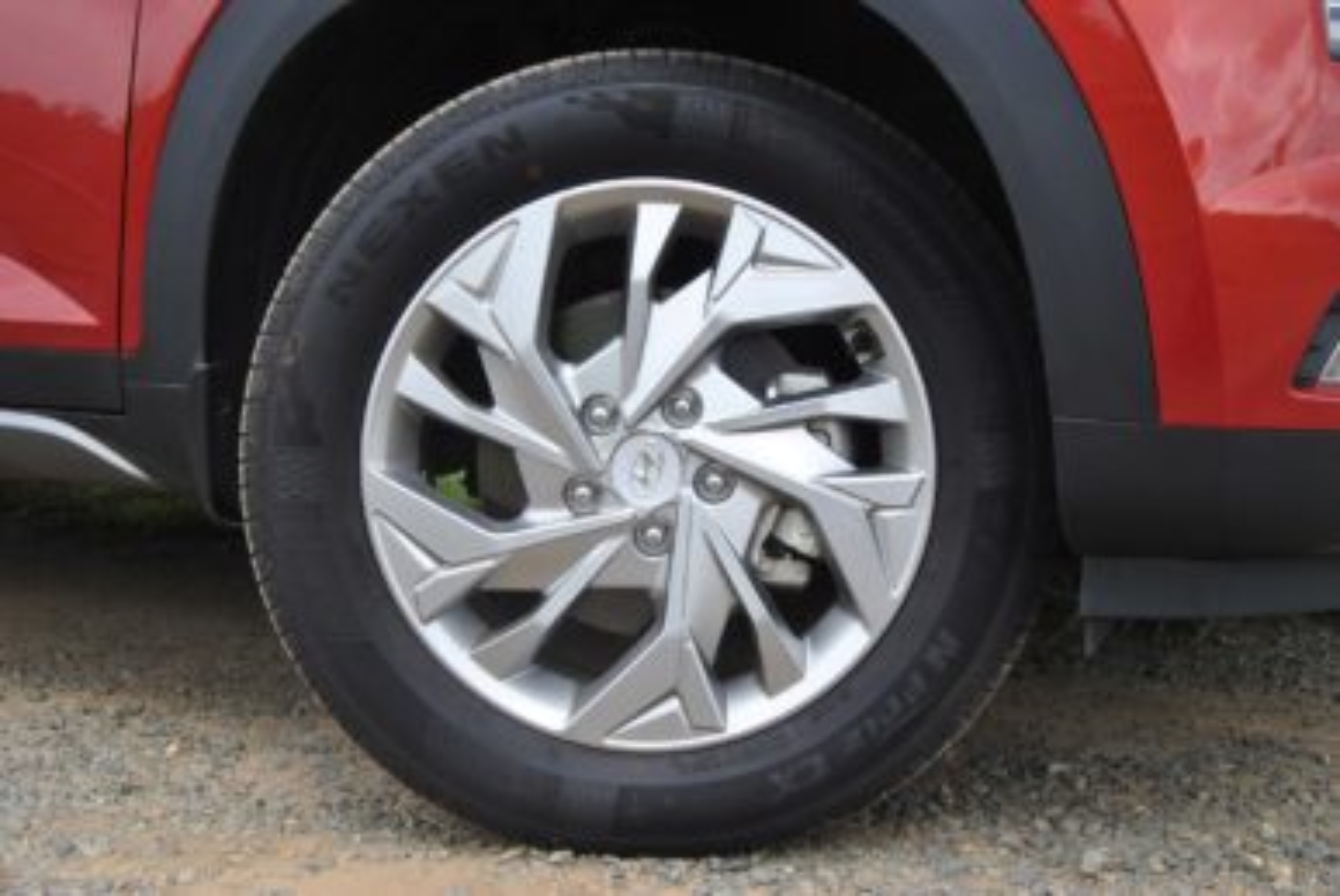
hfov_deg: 43.6
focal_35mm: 45
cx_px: 670
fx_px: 1677
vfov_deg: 29.9
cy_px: 448
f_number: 9
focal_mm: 30
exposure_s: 1/125
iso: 200
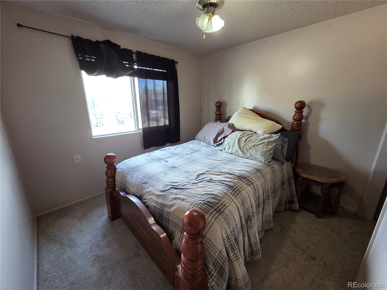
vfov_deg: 89.9
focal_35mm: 13
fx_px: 145
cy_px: 145
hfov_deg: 106.2
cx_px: 194
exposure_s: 1/60
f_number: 2.2
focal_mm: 2.2
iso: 400
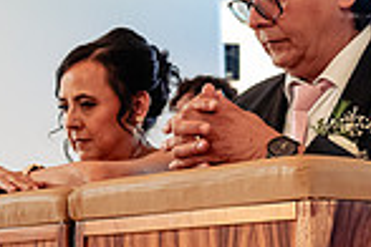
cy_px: 175
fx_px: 1453
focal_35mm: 141
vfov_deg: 9.7
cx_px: 53
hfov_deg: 14.4
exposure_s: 1/125
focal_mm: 35
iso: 2000
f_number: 4.5
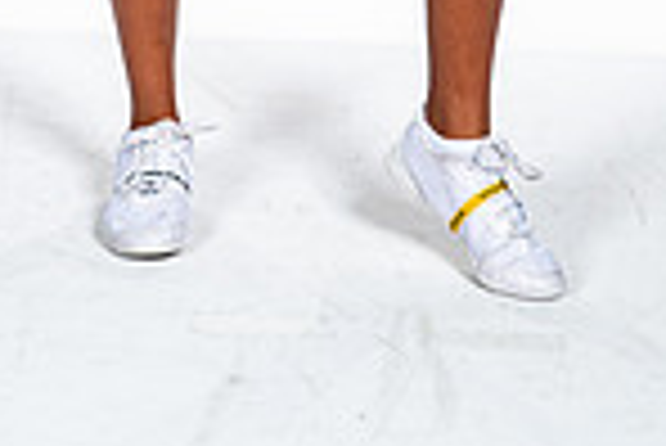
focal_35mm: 207
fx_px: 3833
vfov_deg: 6.4
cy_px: -527
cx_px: 184
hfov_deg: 9.9
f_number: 7.1
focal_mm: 68
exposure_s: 1/320
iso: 250
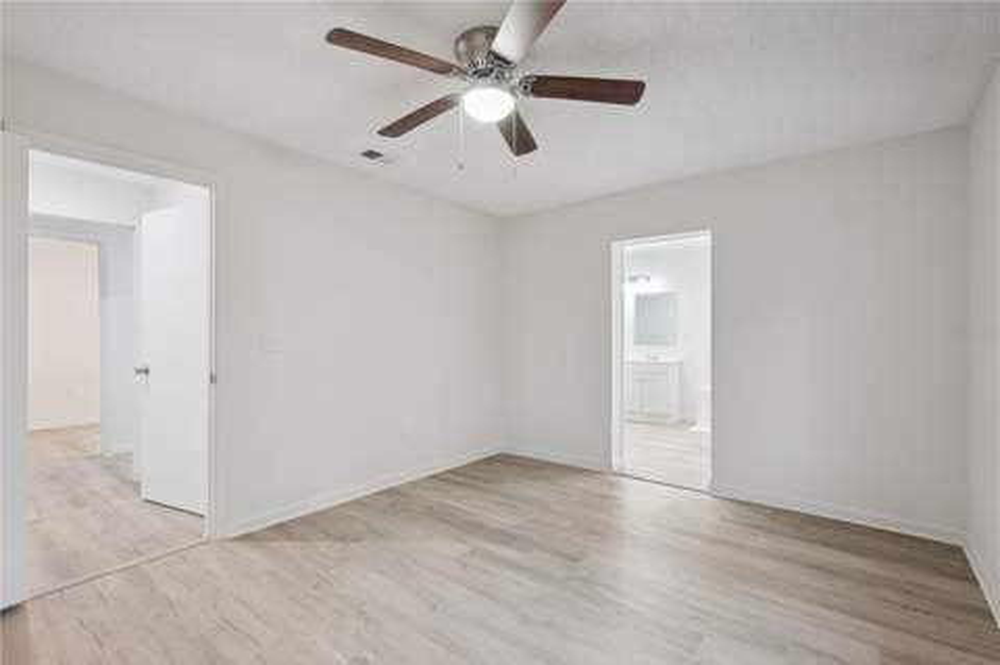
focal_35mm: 16
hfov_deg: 95.0
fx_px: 458
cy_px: 332
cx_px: 500
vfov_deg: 71.9
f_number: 9
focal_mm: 16.5
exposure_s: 1/3.33
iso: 200
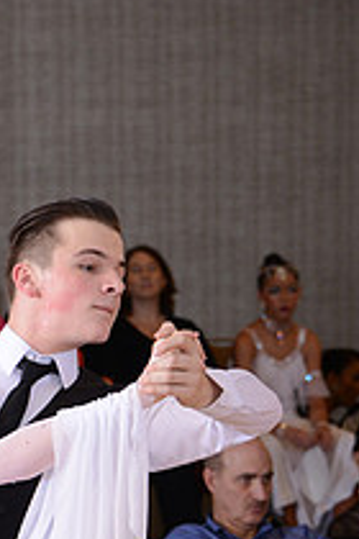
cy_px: 683
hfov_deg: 4.1
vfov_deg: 6.2
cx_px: -47
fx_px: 4966
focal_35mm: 332
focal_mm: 120
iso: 1250
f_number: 7.1
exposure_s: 1/200
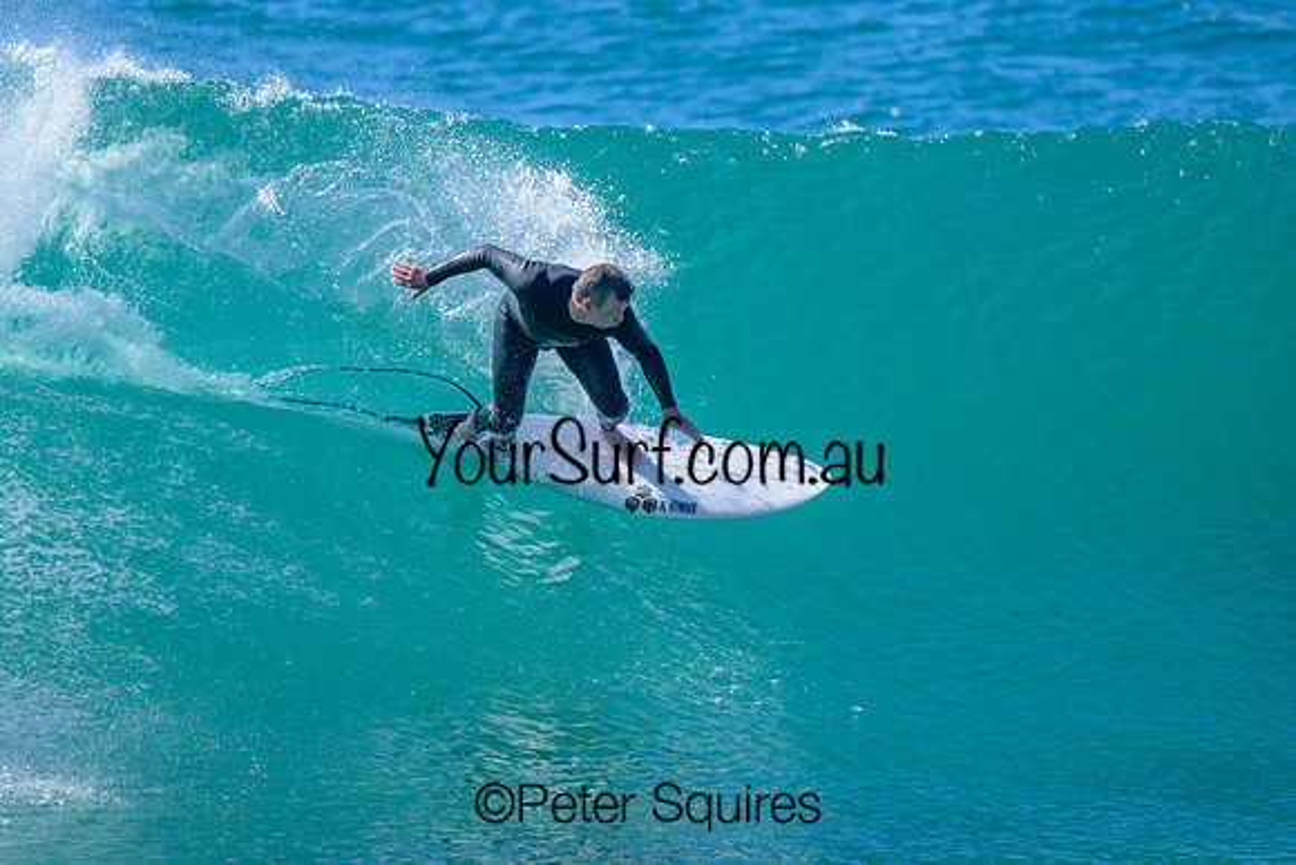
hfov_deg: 2.0
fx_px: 36593
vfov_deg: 1.4
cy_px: 407
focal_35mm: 1016
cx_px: 503
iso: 500
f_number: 6.3
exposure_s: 1/2000
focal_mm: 800
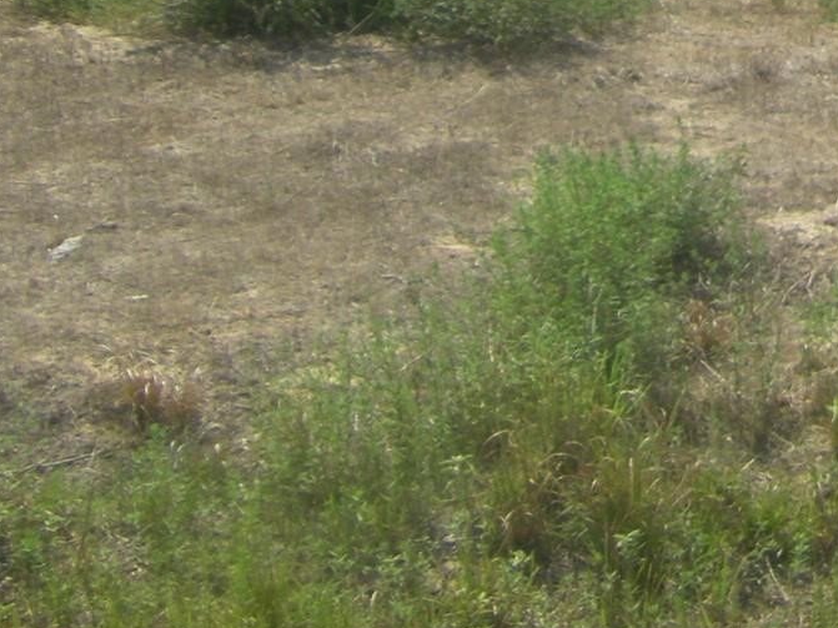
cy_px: -257
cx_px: 972
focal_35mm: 116
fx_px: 2808
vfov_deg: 12.3
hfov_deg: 16.4
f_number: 7
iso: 64
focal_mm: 6.3
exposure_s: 1/200
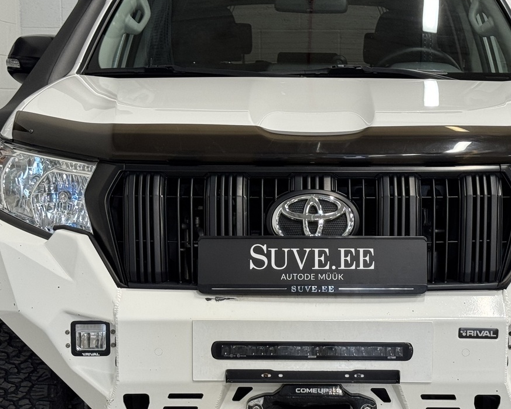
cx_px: 309
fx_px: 1300
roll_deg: +0.5
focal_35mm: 86
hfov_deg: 22.2
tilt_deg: -6.8
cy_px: 250
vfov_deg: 17.8
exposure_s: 1/50
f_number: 1.78
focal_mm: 6.76
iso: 64
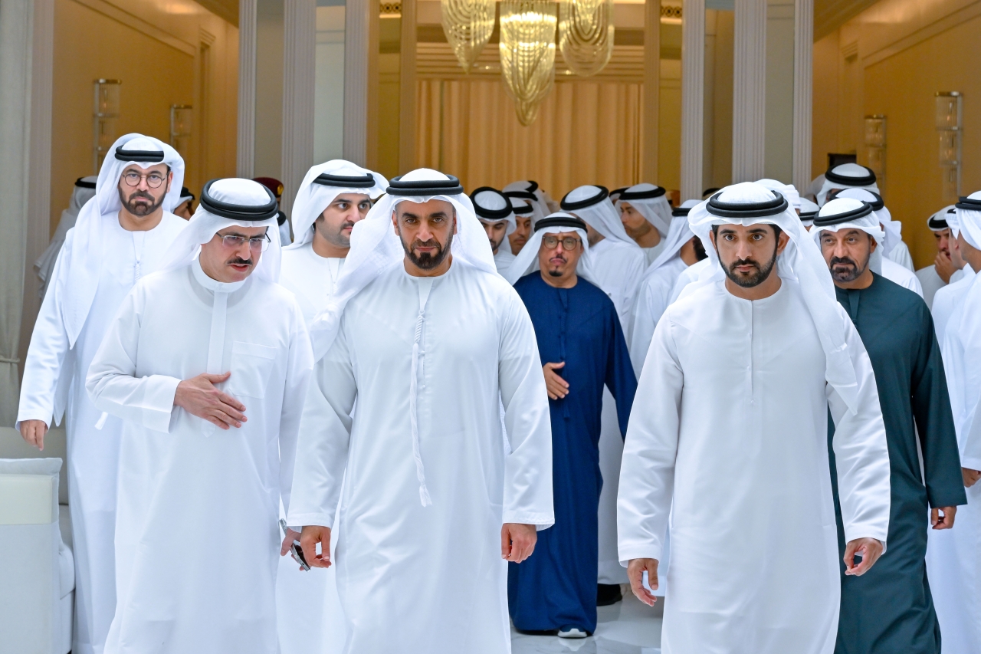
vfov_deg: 19.5
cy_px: 327
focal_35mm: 70
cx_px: 490
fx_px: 1907
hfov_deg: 28.8
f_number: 7.1
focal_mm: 70
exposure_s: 1/320
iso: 800
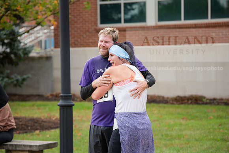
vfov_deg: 9.2
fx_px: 954
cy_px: 76
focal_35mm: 150
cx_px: 114
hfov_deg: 13.7
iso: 400
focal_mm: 150
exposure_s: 1/320
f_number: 4.5
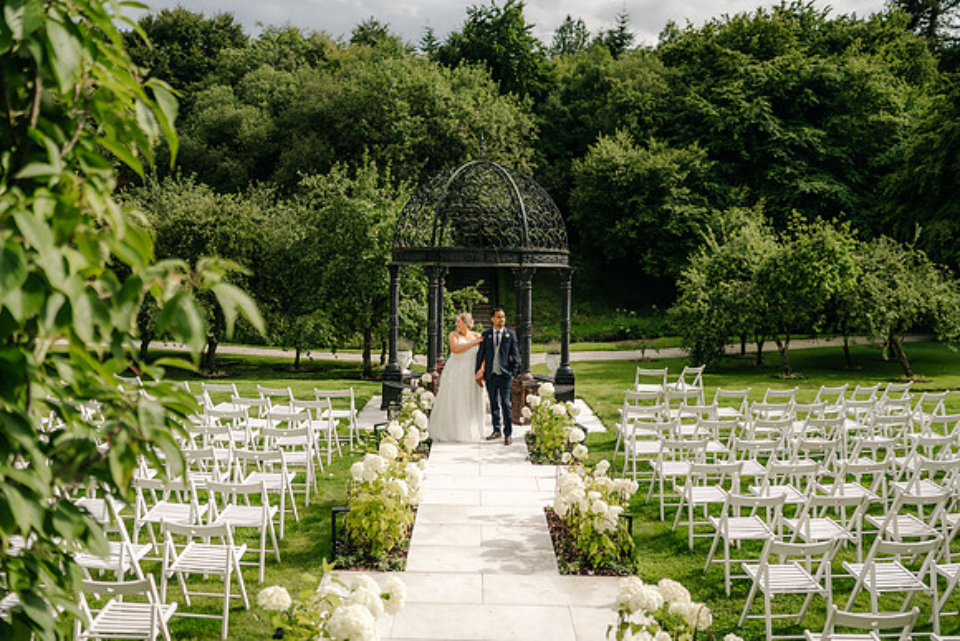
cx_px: 480
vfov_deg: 36.6
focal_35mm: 36
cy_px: 320
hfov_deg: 52.8
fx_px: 968
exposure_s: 1/6400
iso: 100
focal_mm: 35
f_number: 1.4
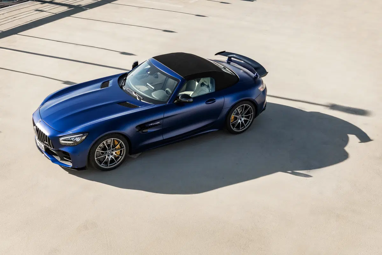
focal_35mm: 42
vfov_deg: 31.9
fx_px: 446
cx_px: 191
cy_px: 128
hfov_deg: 46.4
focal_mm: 42
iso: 100
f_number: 11
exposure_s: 1/80
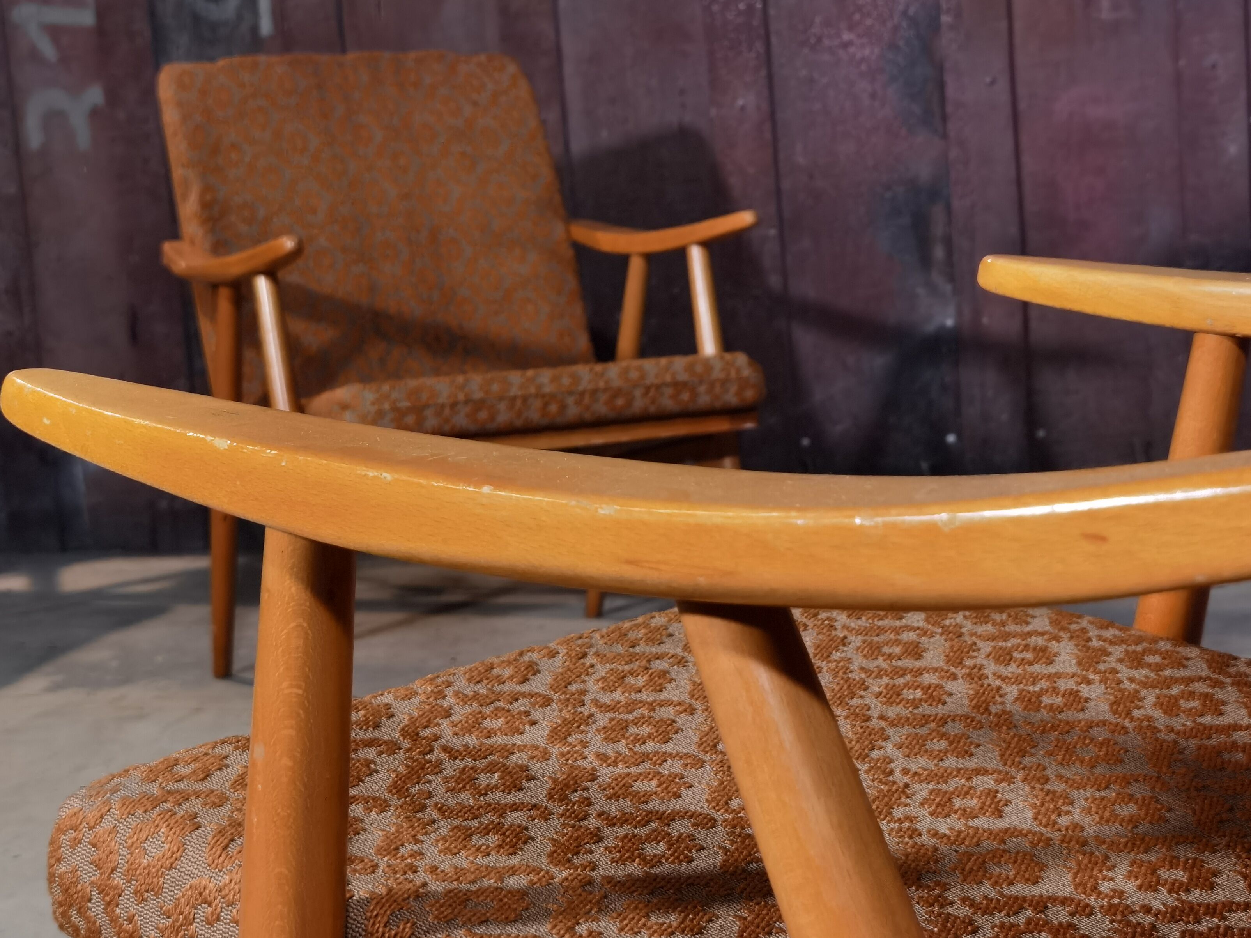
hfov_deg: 32.1
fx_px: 2168
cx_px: 705
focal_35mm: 60
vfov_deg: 24.4
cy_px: 484
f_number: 1.9
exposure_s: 1/50
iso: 200
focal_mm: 6.71
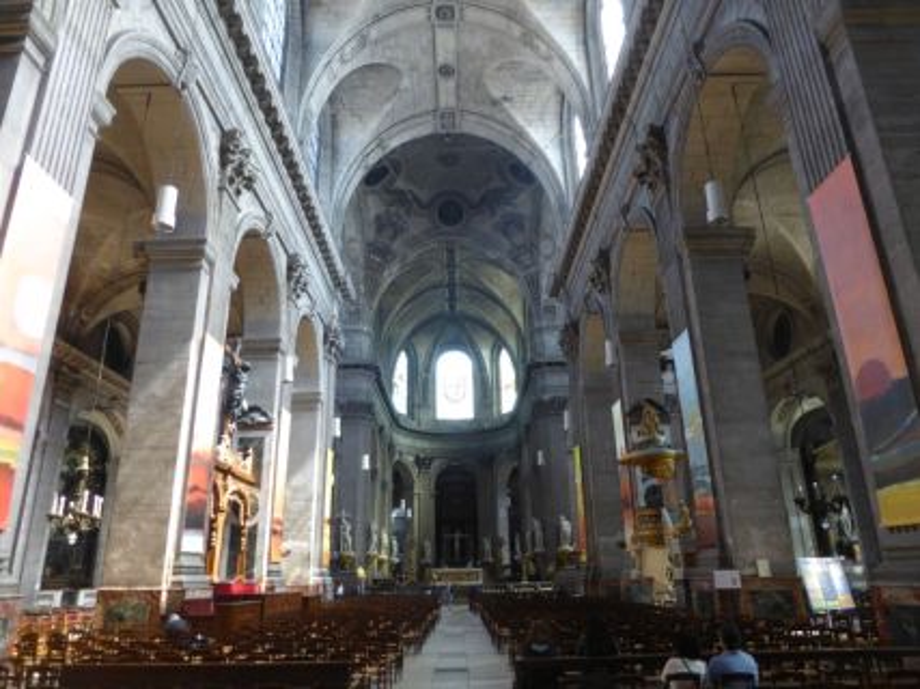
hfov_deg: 71.6
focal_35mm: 24
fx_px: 638
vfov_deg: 56.8
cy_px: 344
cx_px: 460
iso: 100
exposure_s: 1/4
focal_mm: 4.3
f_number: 3.3
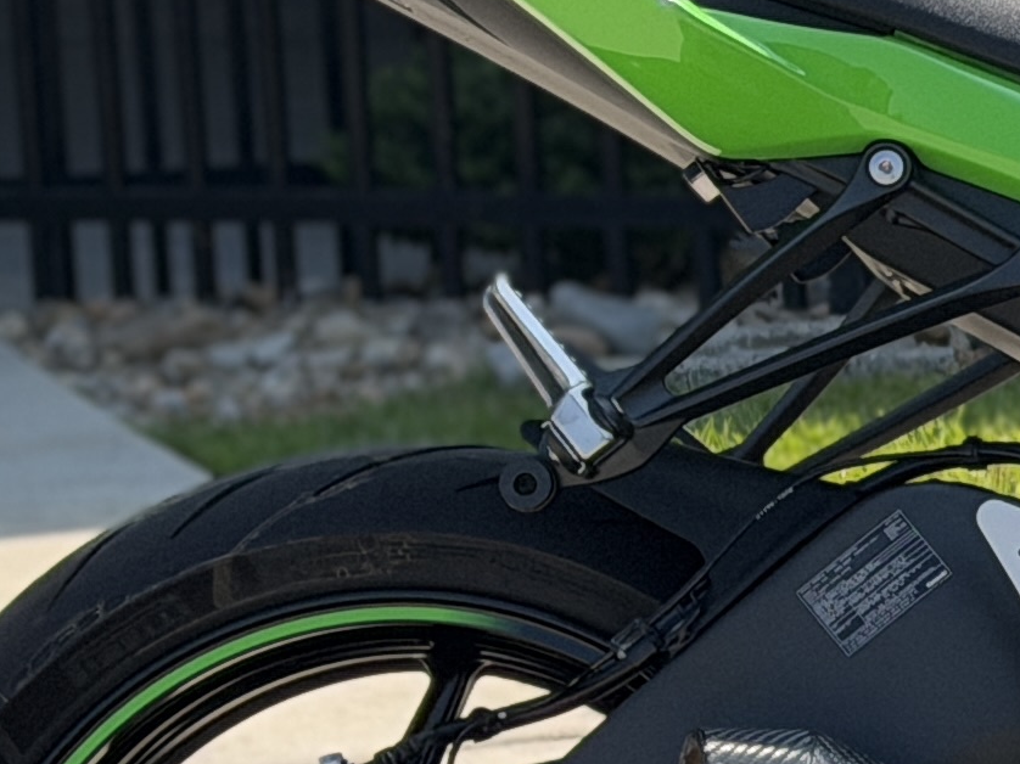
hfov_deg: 8.3
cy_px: 707
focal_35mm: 231
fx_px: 6805
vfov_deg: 6.4
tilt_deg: -8.9
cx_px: 1713
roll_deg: +2.6
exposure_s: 1/3226
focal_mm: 6.76
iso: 64
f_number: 1.78
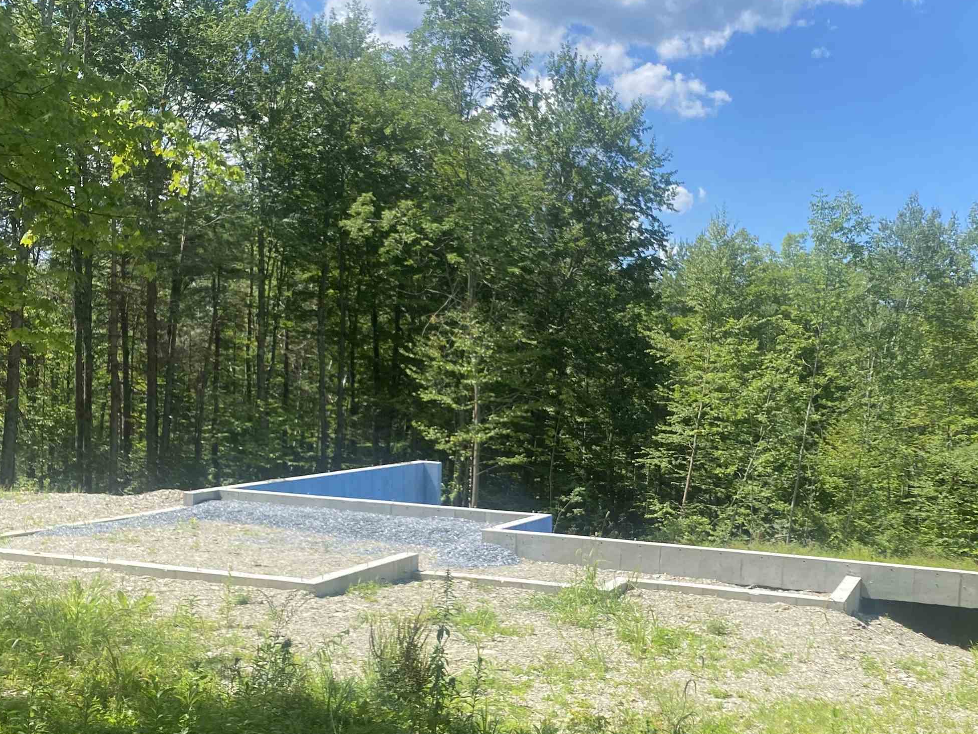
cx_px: 662
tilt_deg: -6.4
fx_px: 1158
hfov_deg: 45.0
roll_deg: -2.4
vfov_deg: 34.6
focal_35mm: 41
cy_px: 516
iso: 32
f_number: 1.8
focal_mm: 4.25
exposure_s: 1/1565
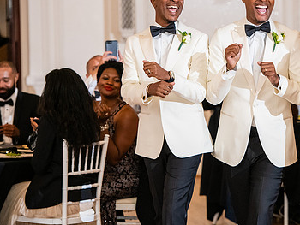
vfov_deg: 7.5
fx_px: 1726
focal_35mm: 199
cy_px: 77
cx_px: 247
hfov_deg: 9.9
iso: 2500
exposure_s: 1/250
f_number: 3.5
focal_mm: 125
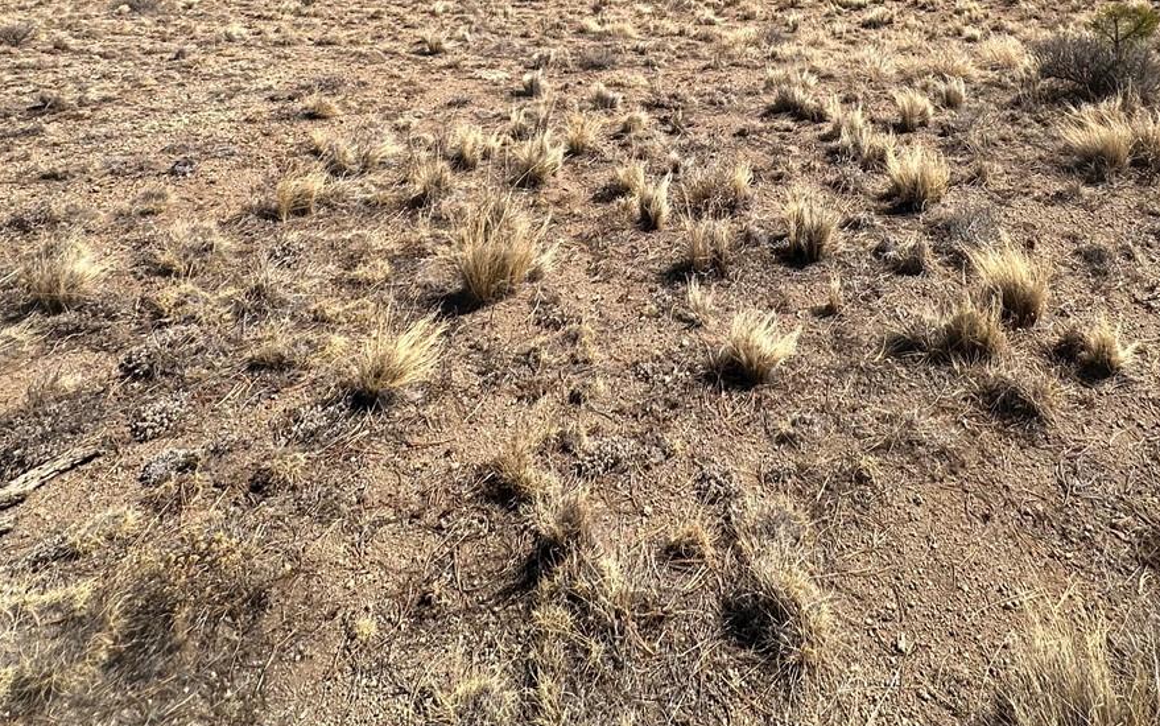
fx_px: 854
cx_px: 694
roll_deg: +0.1
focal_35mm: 27
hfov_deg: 67.7
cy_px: -55
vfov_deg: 38.7
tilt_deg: -8.5
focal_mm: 2.22
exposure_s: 1/1618
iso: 50
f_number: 2.2
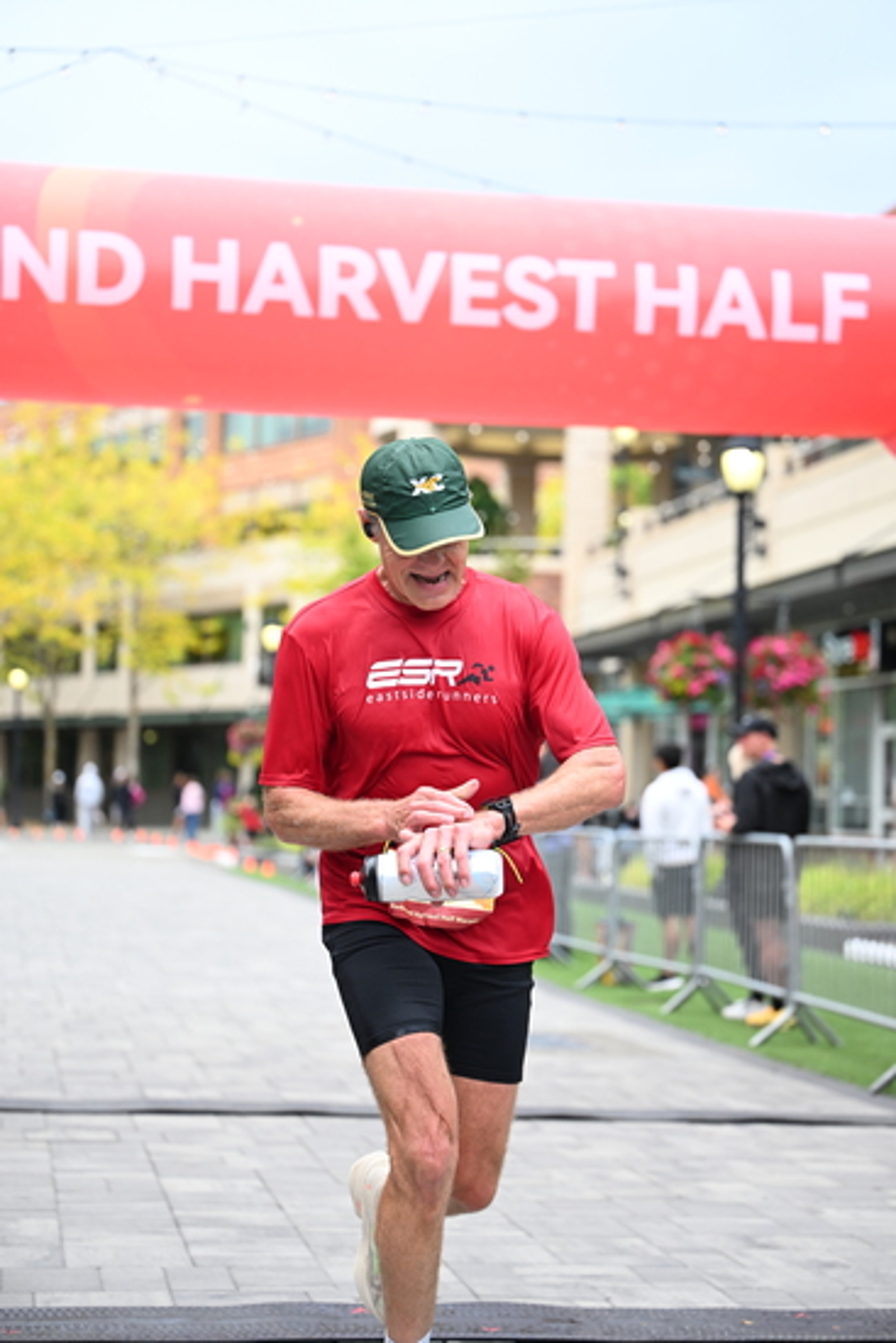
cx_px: 448
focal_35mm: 70
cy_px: 672
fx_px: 2611
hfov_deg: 19.5
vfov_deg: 28.8
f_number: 2.8
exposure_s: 1/1600
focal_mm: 70
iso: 800
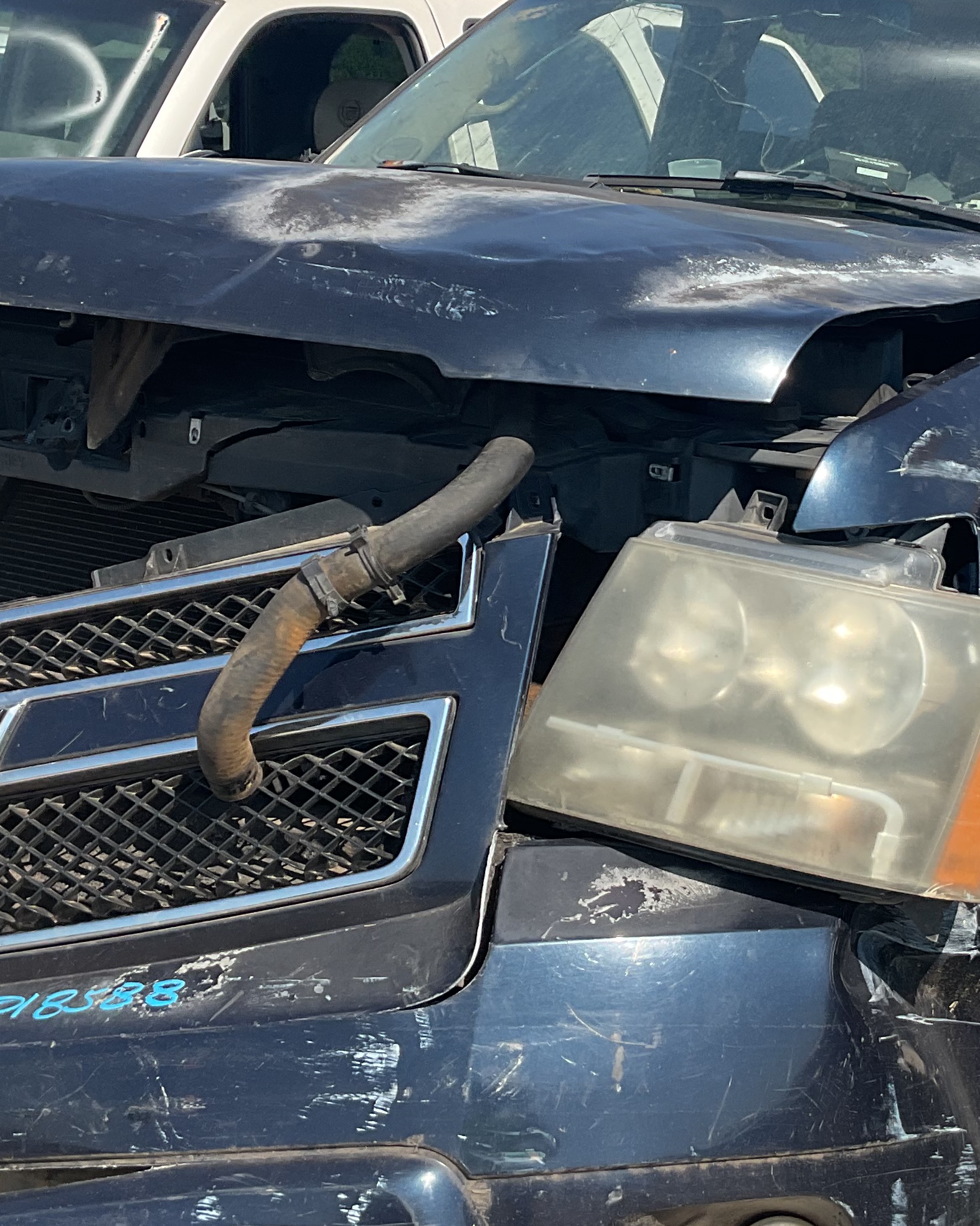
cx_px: 675
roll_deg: -1.5
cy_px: 459
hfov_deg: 26.0
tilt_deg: -10.3
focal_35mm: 58
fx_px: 2103
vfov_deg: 32.3
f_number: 1.8
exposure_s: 1/1451
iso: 16
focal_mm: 3
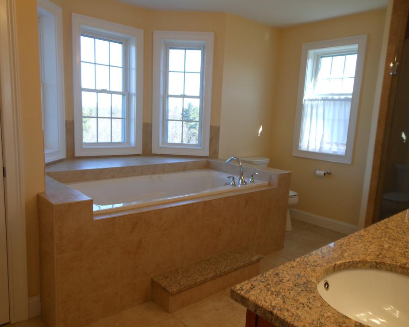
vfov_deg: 53.2
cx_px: 203
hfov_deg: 64.1
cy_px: 159
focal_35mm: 27
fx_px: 327
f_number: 3.2
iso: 80
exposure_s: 1/50
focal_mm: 4.5
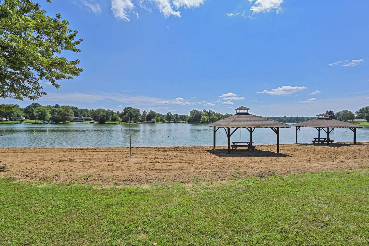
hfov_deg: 104.3
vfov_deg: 81.2
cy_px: 123
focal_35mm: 14
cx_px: 184
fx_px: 143
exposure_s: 1/500
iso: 100
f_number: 8
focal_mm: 14
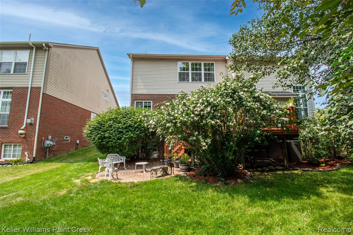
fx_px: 147
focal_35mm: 15
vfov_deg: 77.3
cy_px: 118
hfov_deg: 100.4
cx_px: 176
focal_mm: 10
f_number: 16
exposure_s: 1/100
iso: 250
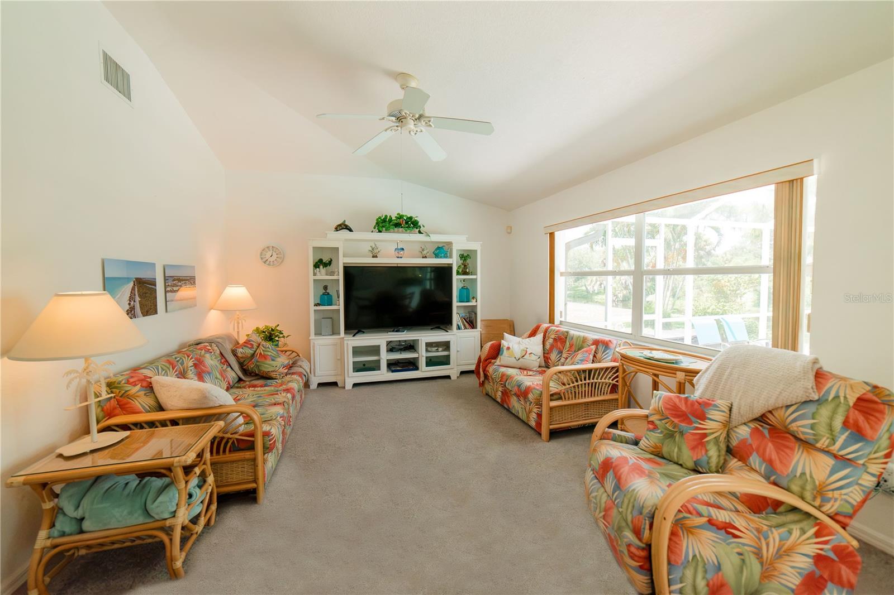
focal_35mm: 14
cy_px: 298
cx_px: 447
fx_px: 348
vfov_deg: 81.2
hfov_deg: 104.3
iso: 6400
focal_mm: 14
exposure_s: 1/2000
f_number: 4.5
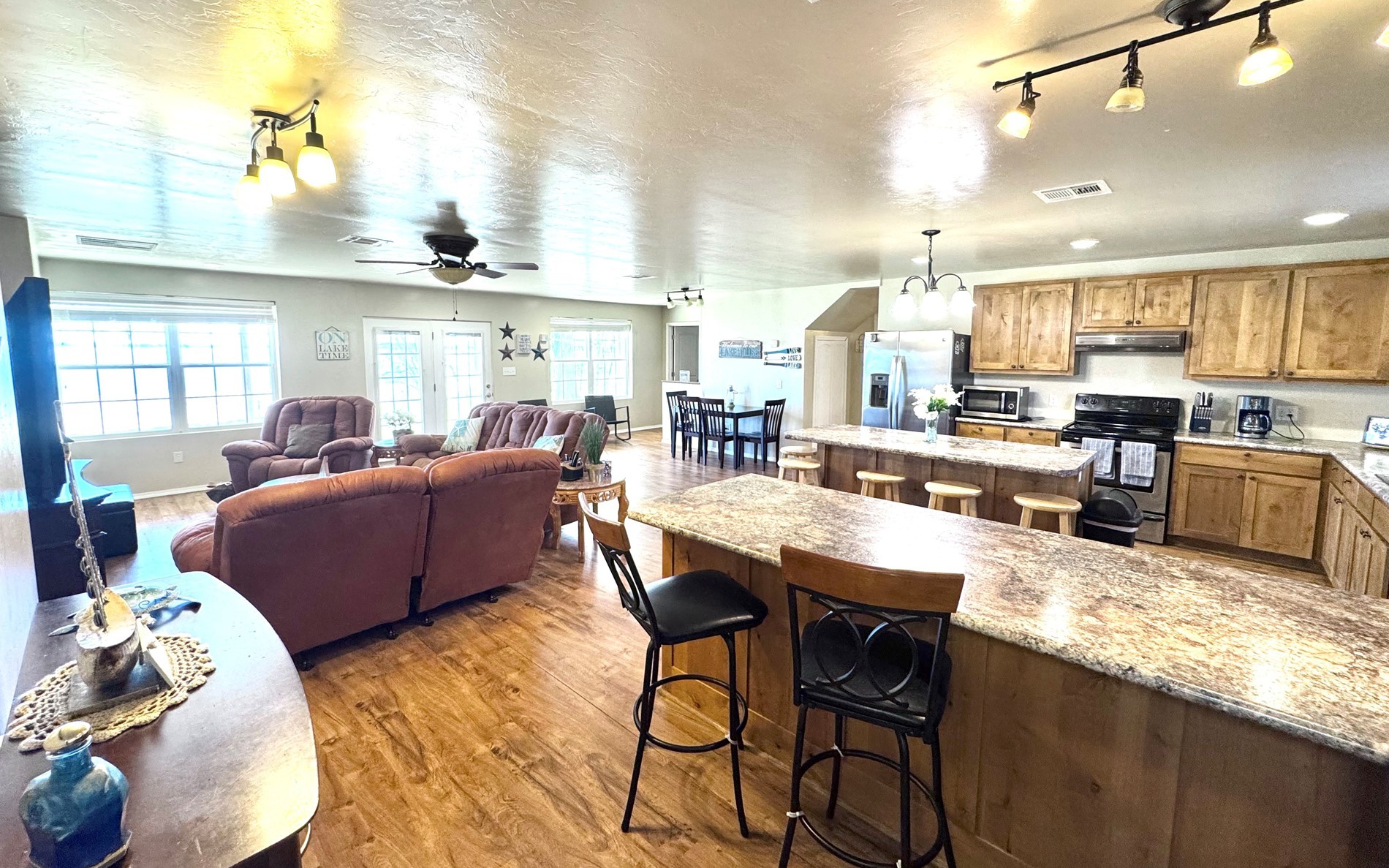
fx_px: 568
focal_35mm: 15
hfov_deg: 101.5
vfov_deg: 74.7
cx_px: 690
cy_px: 402
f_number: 2.2
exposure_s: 1/120
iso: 250
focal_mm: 2.22
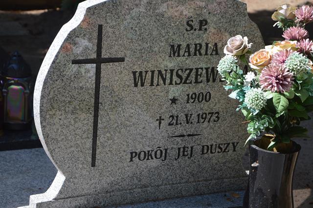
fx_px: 912
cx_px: 156
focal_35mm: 105
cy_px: 104
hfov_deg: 19.5
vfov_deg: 13.0
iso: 100
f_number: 6.3
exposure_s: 1/160
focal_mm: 70
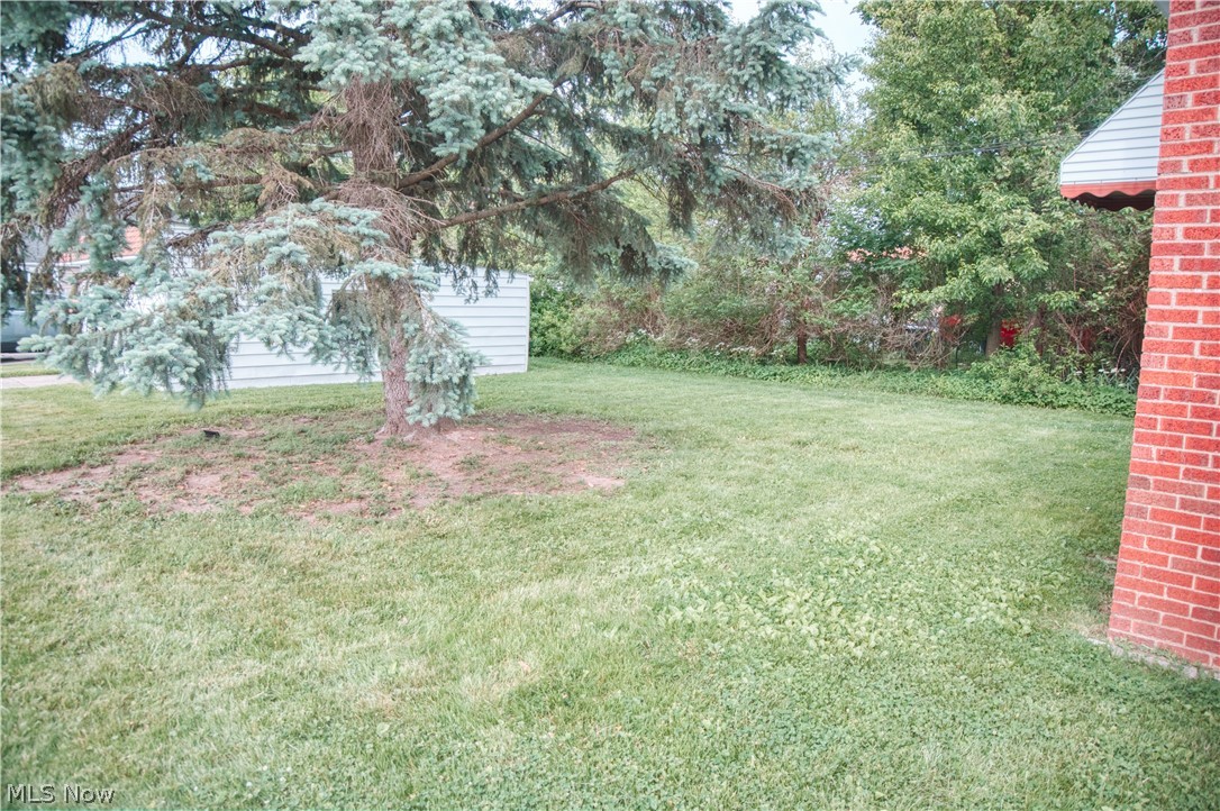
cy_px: 406
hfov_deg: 73.8
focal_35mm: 24
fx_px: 813
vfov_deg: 53.0
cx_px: 610
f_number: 3.5
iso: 100
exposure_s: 1/1600
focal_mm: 16
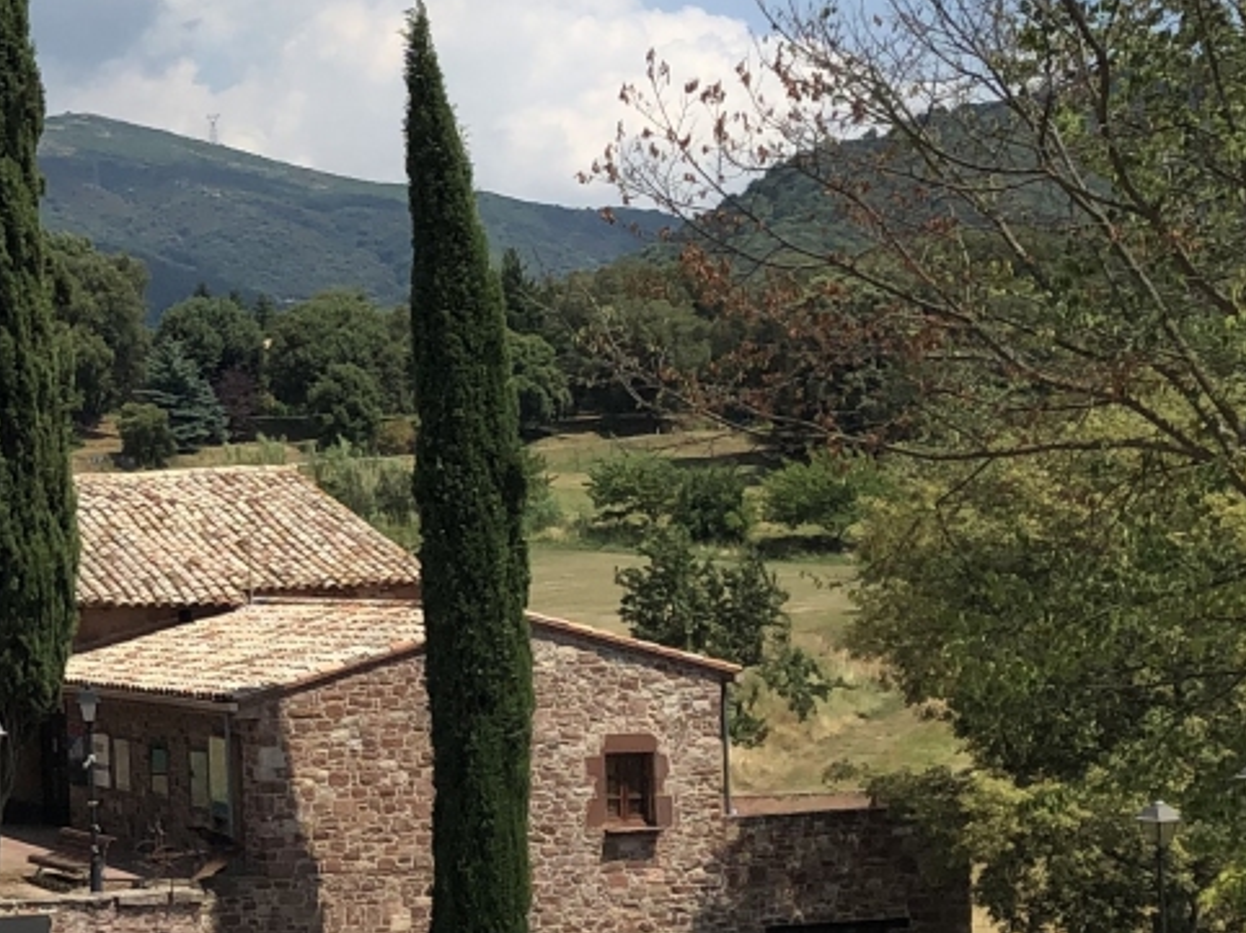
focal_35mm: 93
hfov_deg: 19.5
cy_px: 491
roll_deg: +0.7
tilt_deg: +2.0
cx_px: -362
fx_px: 3346
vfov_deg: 15.9
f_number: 1.8
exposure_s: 1/2825
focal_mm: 3.99
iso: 25
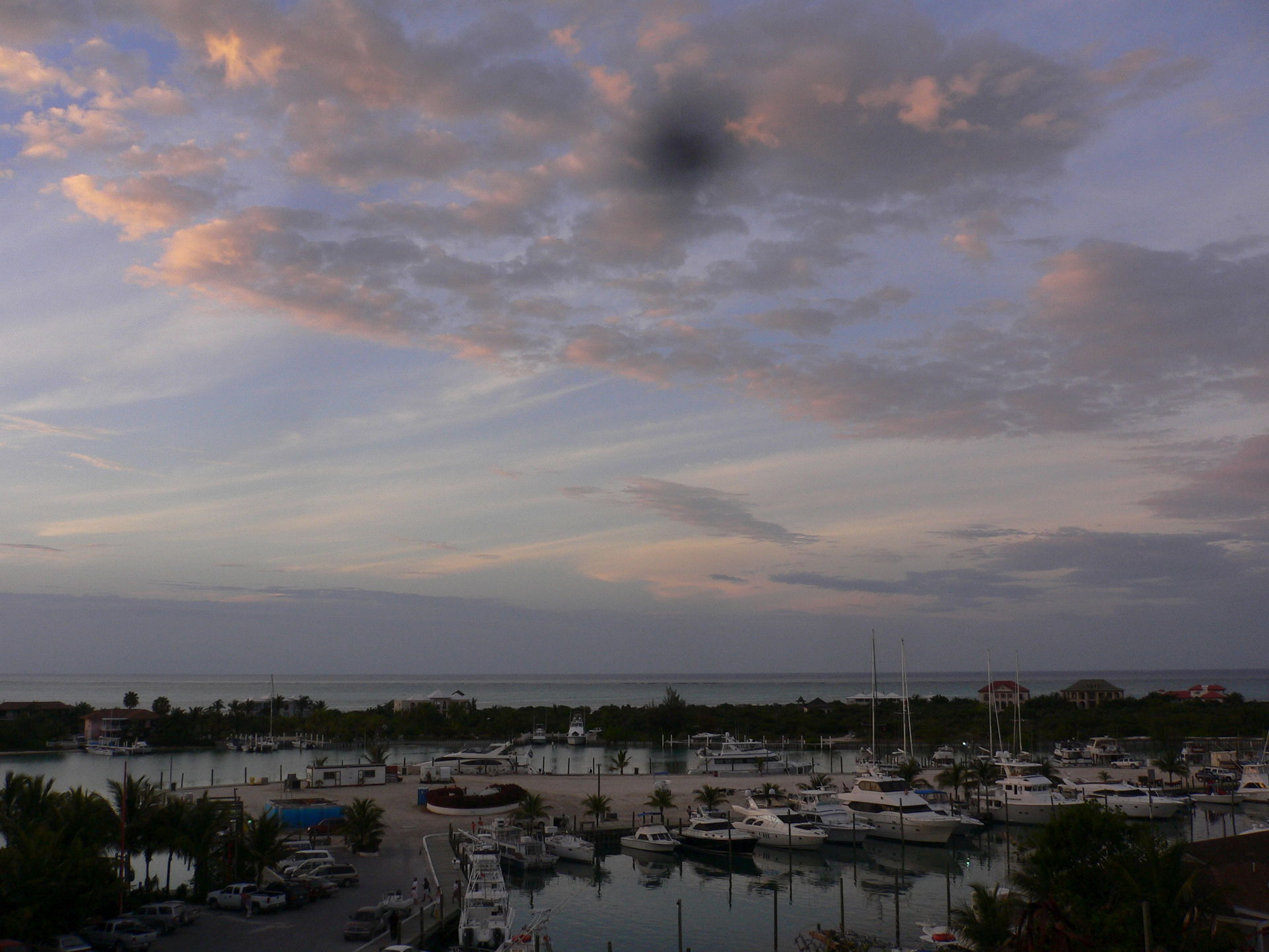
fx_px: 1283
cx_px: 634
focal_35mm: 35
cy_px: 476
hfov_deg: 52.6
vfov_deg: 40.7
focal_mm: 5.8
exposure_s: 1/80
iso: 80
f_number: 5.6
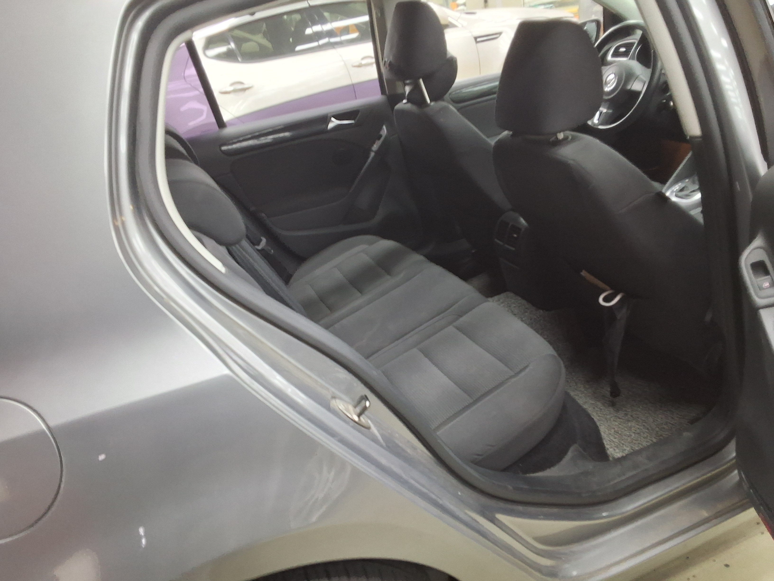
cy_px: 290
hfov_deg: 63.4
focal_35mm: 28
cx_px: 387
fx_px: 626
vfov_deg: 49.7
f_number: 1.9
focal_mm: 2.91
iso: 160
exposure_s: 1/40
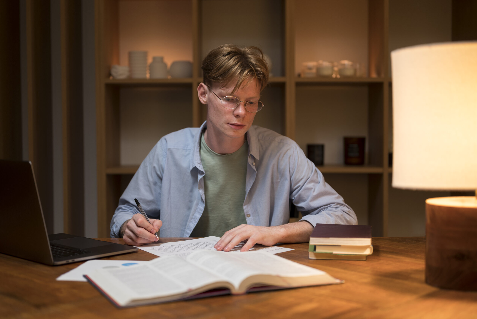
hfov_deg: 39.6
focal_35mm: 50
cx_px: 238
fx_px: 663
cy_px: 160
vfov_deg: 27.0
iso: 250
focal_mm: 50
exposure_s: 1/80
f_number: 2
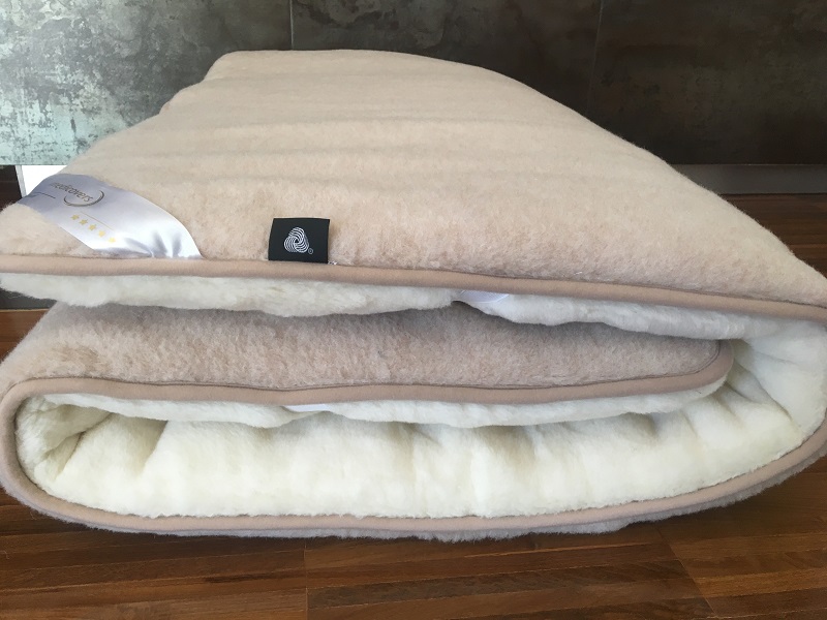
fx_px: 693
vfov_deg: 48.2
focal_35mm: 29
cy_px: 310
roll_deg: -1.3
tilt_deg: -22.6
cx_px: 414
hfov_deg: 61.7
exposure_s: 1/33
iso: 40
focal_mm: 4.15
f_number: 2.2
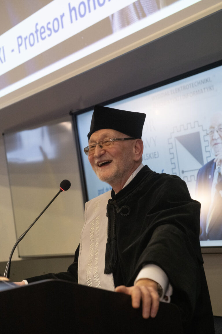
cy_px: 167
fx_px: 647
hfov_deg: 19.5
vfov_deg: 28.8
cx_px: 111
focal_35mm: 70
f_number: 6.3
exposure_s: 1/160
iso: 6400
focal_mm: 70
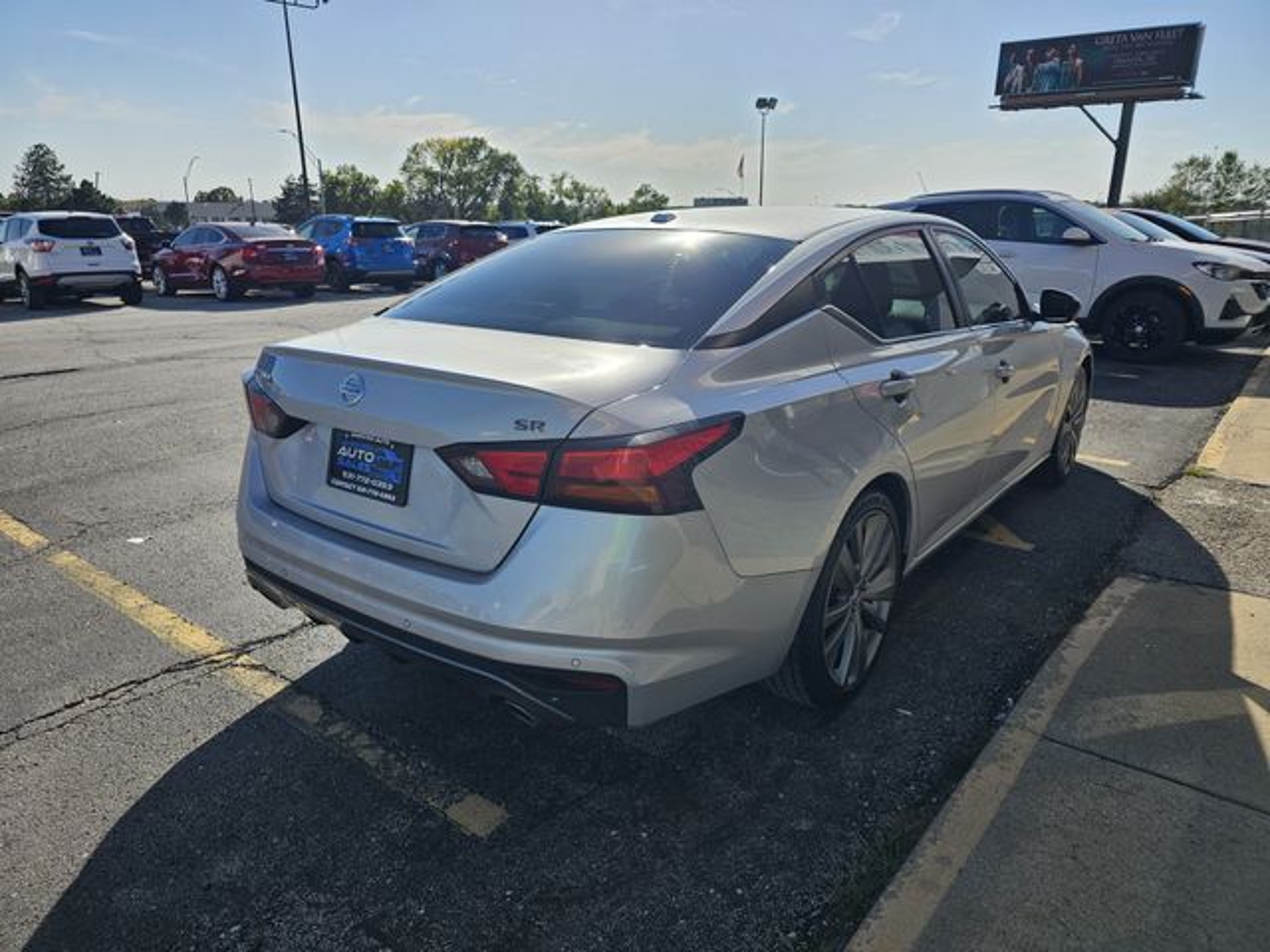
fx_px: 844
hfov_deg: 73.9
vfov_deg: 58.9
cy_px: 476
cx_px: 635
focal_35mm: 23
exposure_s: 1/1024
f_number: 1.7
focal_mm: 6.3
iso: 10
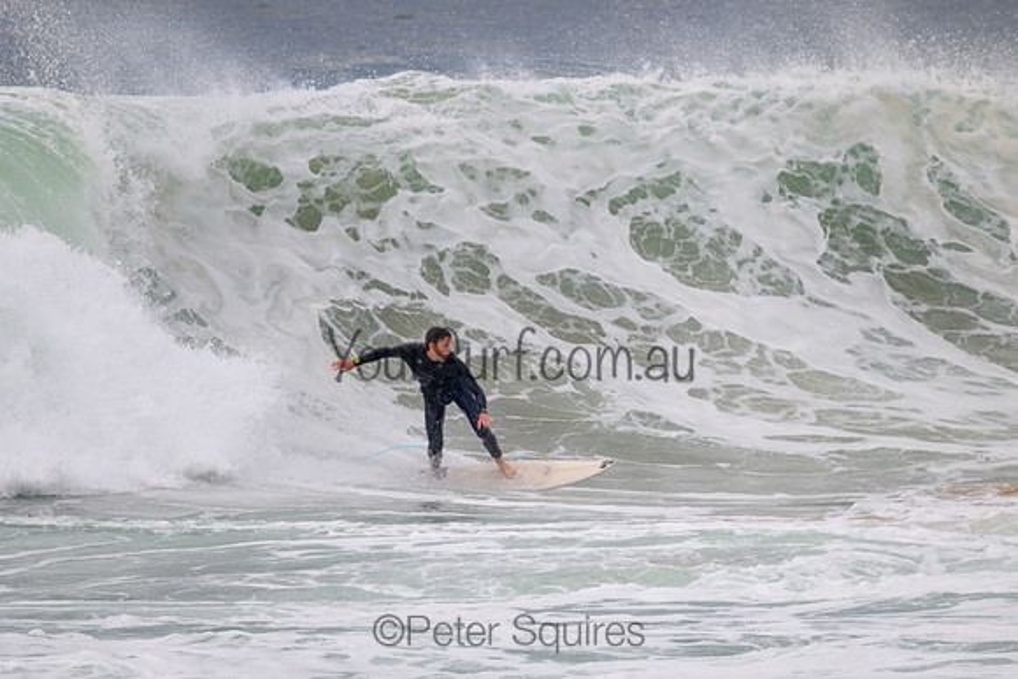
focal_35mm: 977
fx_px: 27637
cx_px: 472
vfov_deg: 1.4
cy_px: 415
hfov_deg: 2.1
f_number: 11
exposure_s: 1/2000
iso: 800
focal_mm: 800
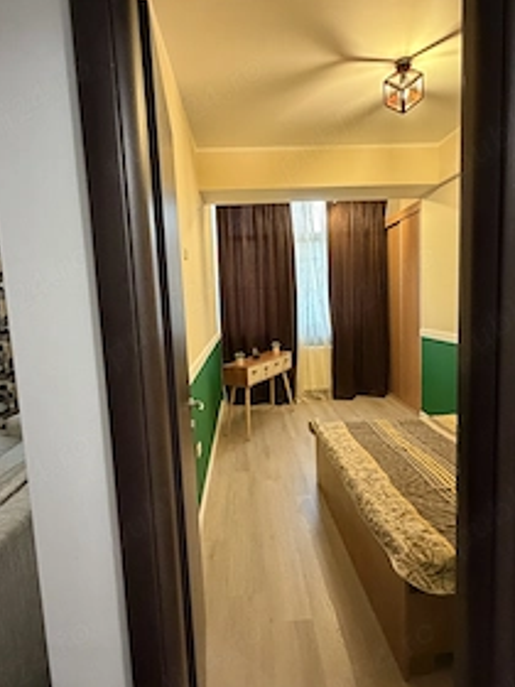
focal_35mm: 20
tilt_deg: -6.8
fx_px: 397
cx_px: 270
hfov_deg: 65.9
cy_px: 346
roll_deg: +2.0
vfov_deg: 81.7
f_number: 2.2
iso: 800
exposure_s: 1/50
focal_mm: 2.22
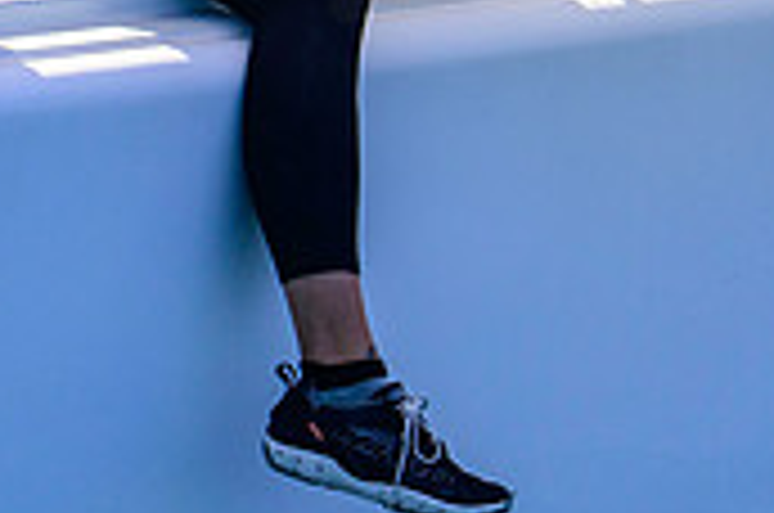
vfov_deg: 0.7
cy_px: -328
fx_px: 43456
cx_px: 166
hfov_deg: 1.0
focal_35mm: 2025
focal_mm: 400
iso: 250
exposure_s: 1/1600
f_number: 4.5
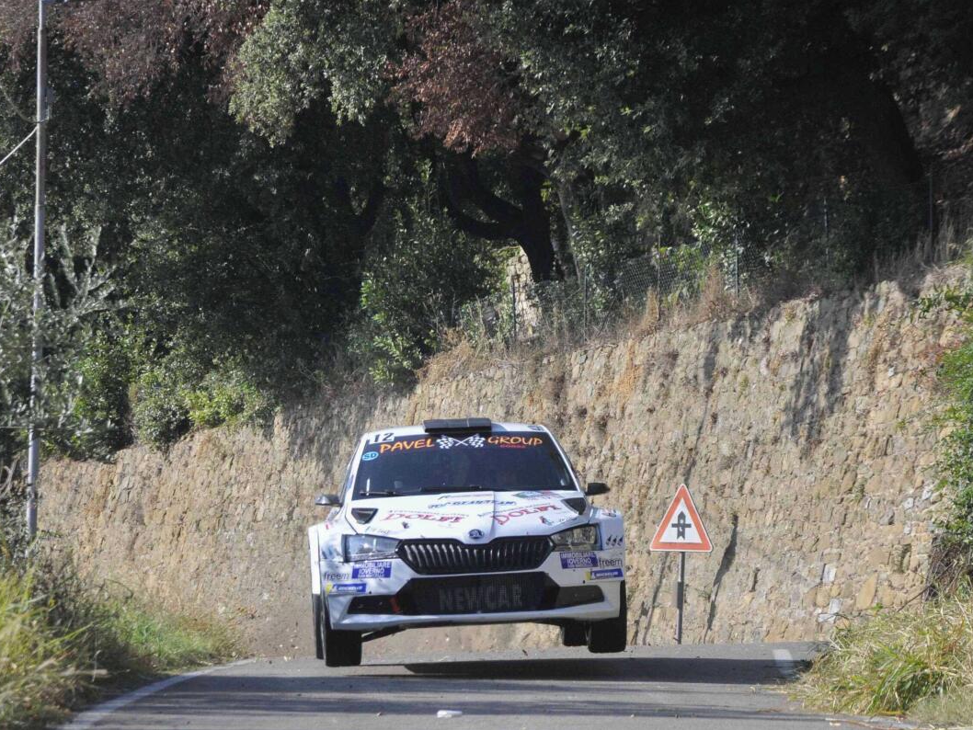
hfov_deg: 11.5
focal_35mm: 172
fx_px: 4823
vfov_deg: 8.7
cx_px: 469
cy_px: 365
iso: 560
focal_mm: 105
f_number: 6.3
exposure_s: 1/1250
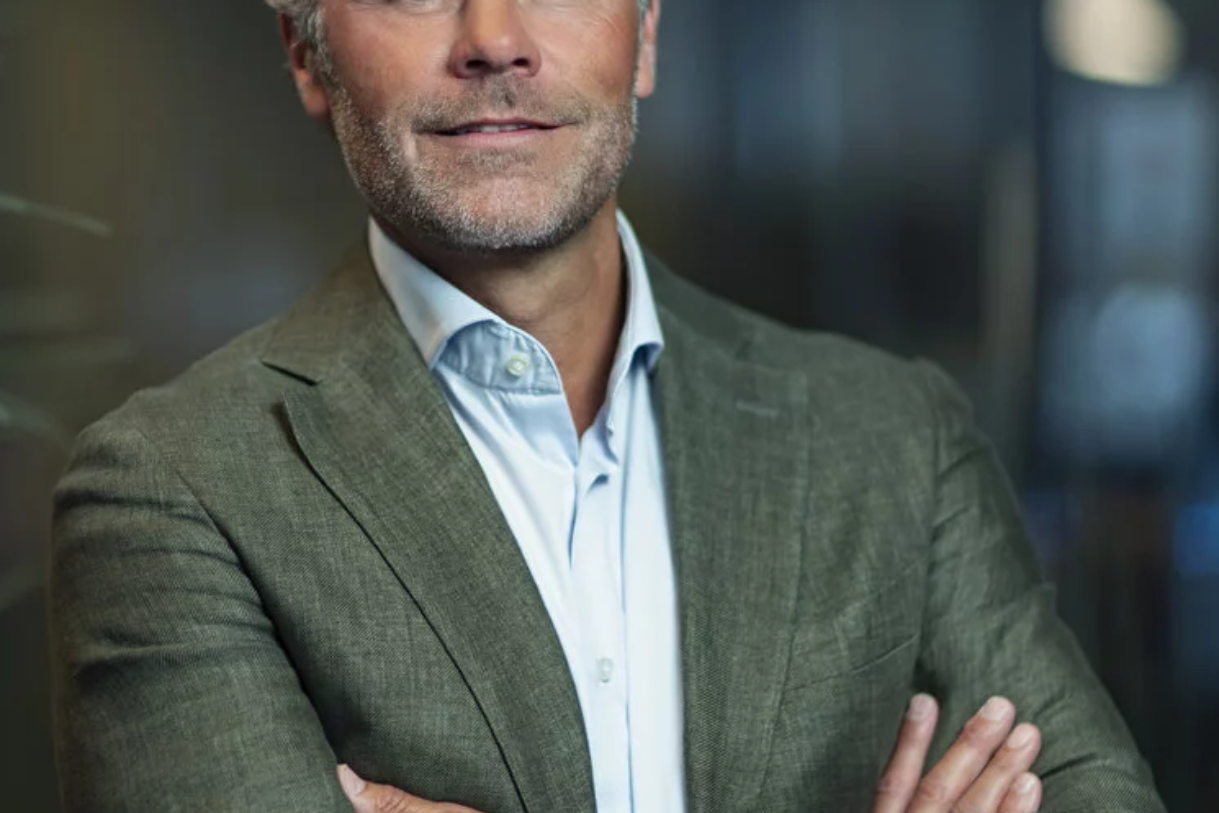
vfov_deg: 9.4
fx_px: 4944
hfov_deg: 14.0
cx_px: 511
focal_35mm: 146
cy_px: 357
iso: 125
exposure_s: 1/400
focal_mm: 85
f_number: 1.3
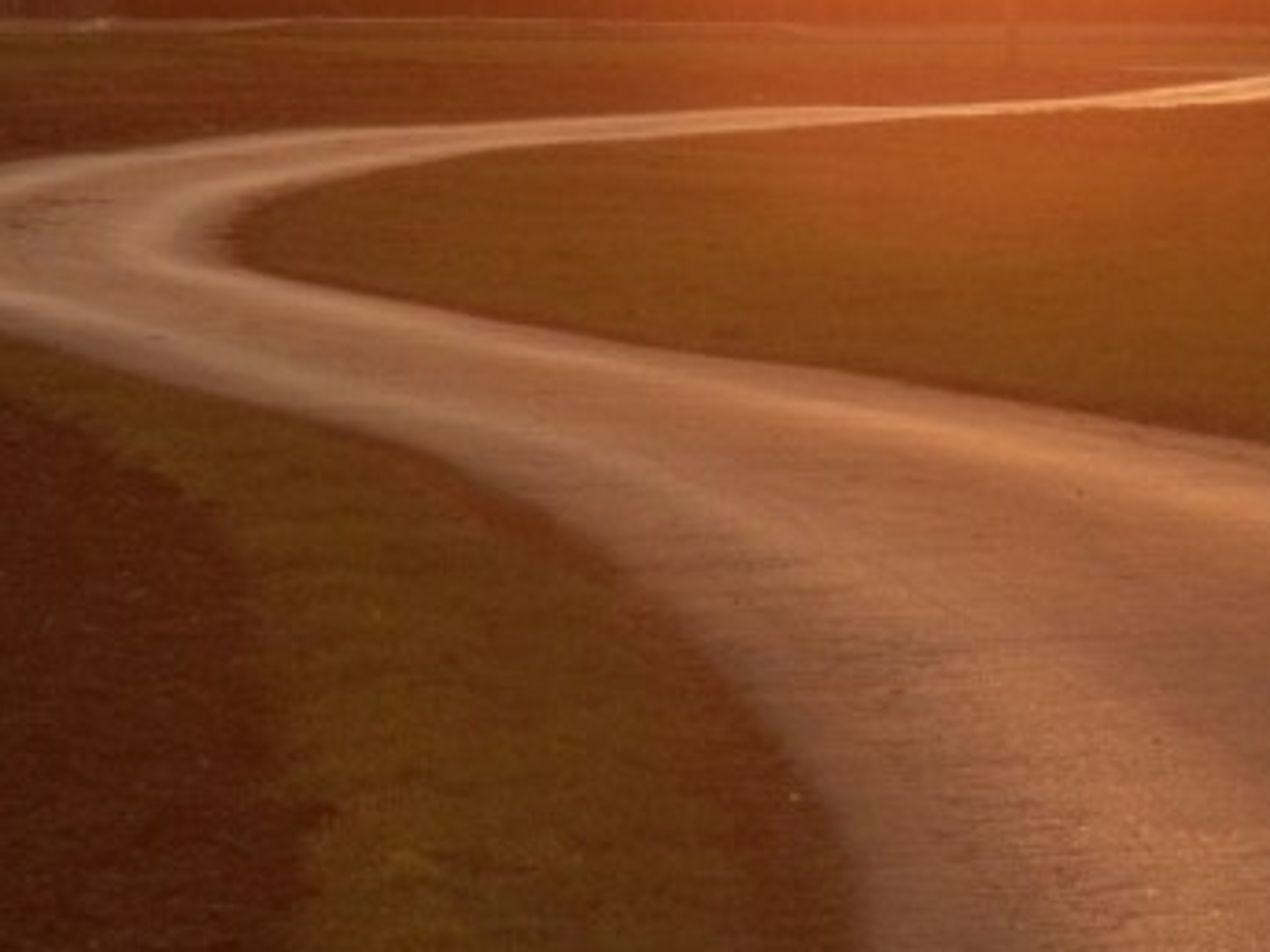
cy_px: 103
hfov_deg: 3.4
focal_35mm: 584
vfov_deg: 2.5
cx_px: 882
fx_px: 21426
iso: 400
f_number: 5.6
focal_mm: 42
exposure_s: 1/160
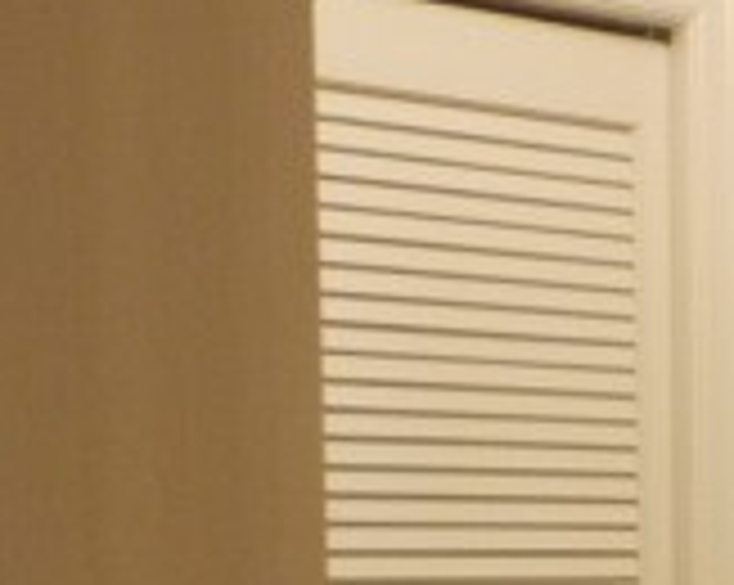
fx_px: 2083
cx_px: 1364
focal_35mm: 96
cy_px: 698
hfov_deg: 16.4
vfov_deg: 15.4
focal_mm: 4.5
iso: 400
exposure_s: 1/20
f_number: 3
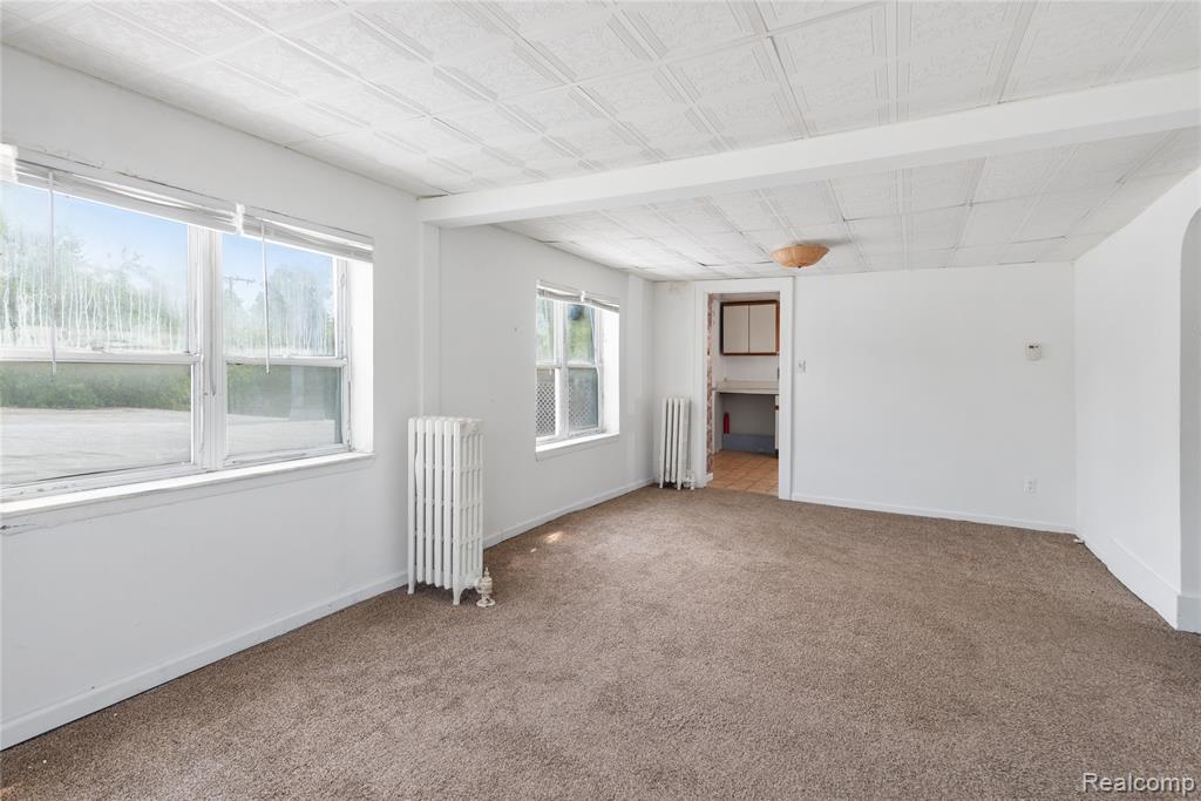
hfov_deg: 93.3
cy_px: 400
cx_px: 600
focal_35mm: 17
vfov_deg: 70.5
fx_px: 567
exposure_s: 1/60
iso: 125
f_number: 9
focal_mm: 17
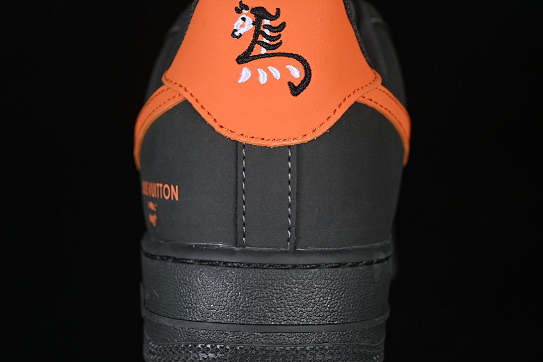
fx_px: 1131
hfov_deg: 27.0
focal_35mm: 75
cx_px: 272
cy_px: 181
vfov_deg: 18.2
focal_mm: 50
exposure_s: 1/50
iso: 160
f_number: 6.3
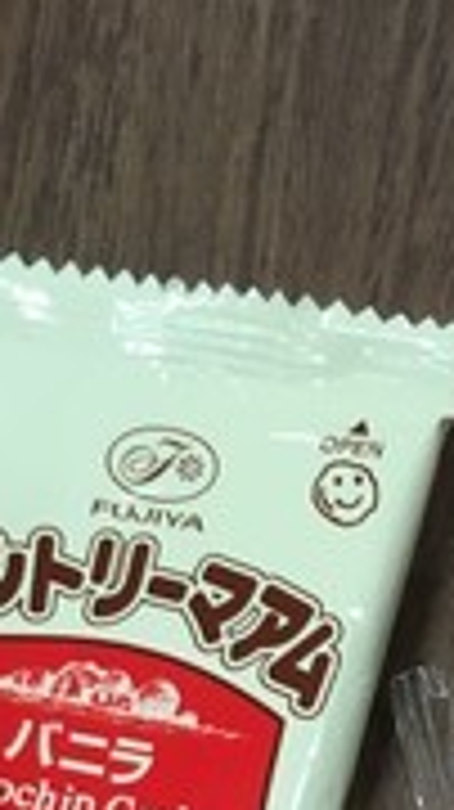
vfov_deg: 24.2
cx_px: 598
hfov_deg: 14.6
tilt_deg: -78.7
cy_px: 994
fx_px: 1694
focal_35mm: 79
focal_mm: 4.15
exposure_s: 1/30
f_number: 2.2
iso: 40
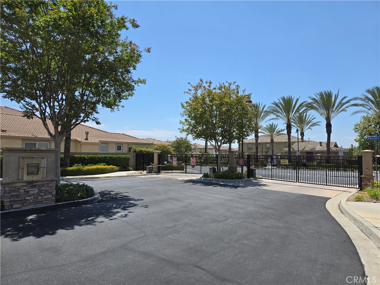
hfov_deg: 73.9
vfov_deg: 58.9
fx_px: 252
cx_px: 190
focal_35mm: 23
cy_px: 142
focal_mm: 5.4
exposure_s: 1/2921
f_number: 1.8
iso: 40
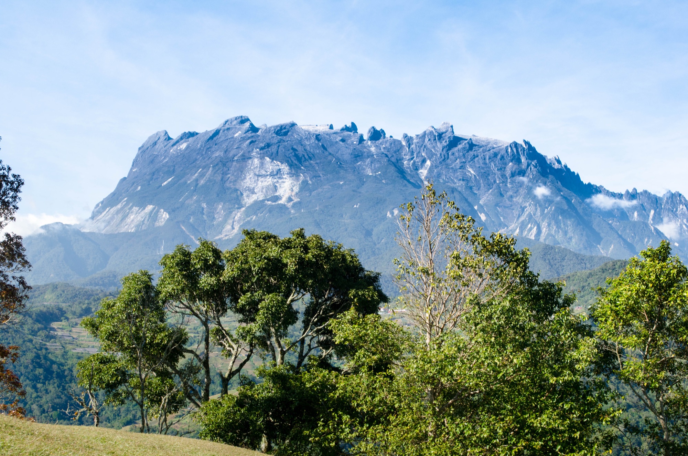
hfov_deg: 32.0
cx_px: 344
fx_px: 1201
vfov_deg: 21.5
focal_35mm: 63
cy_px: 228
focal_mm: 42
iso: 100
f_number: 9.5
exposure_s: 1/180
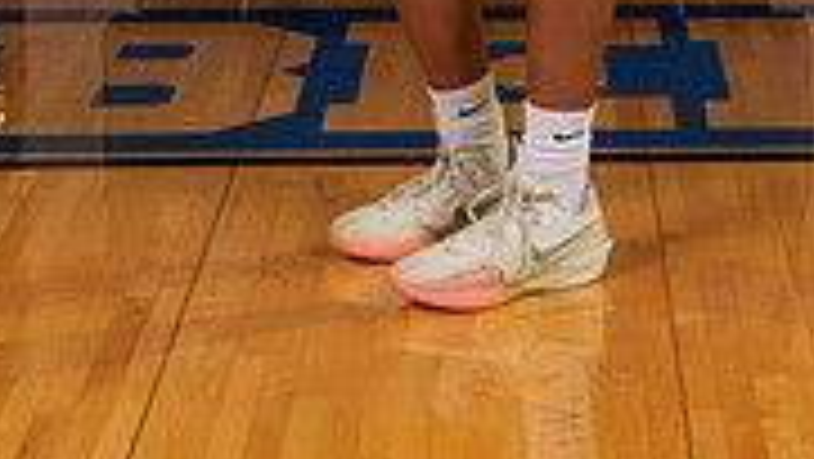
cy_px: -531
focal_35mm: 143
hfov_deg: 15.0
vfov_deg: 8.0
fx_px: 3088
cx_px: 499
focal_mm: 55
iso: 320
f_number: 7.1
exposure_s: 1/320
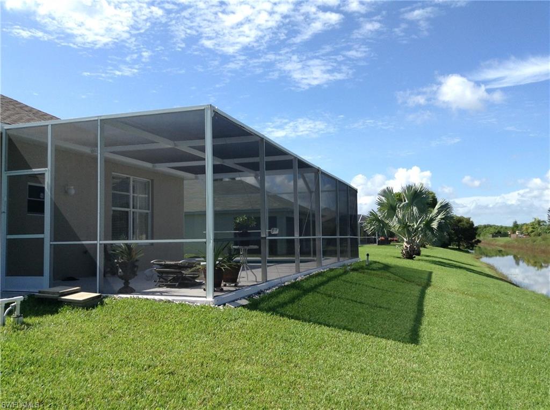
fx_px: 523
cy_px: 205
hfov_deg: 55.4
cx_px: 275
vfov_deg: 42.8
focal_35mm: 33
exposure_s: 1/905
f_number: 2.4
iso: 25
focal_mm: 3.3
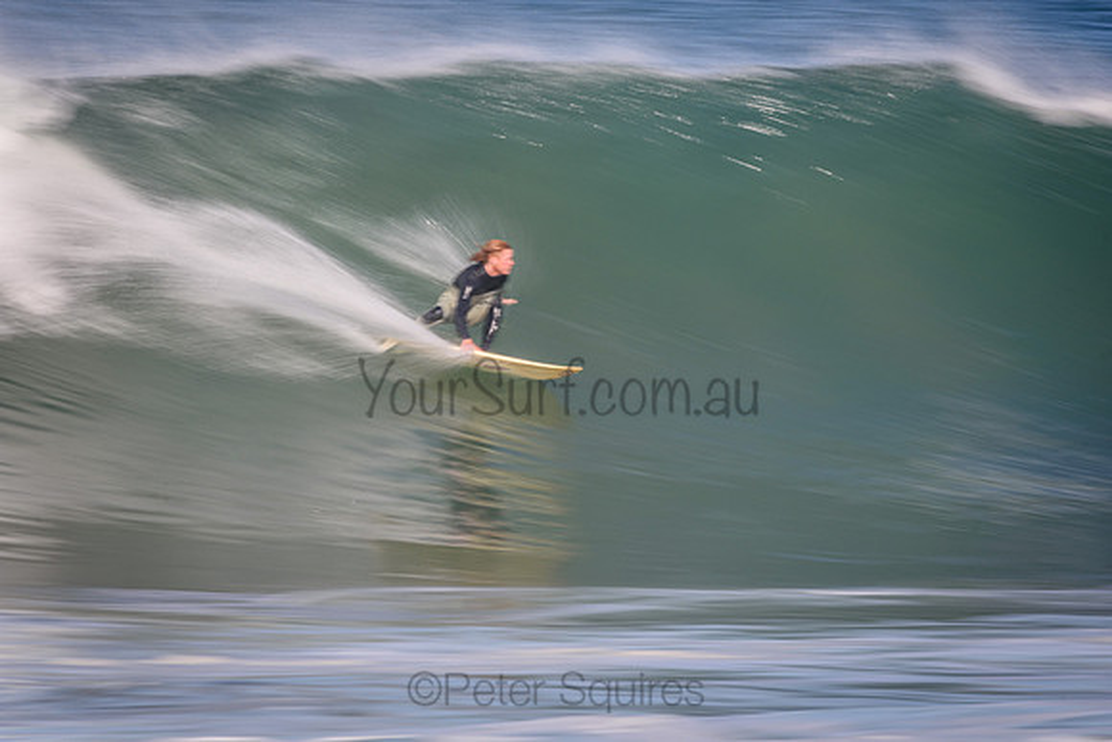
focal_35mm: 750
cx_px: 556
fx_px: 23171
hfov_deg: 2.7
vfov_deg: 1.8
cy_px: 371
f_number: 18
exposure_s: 1/20
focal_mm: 500
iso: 100
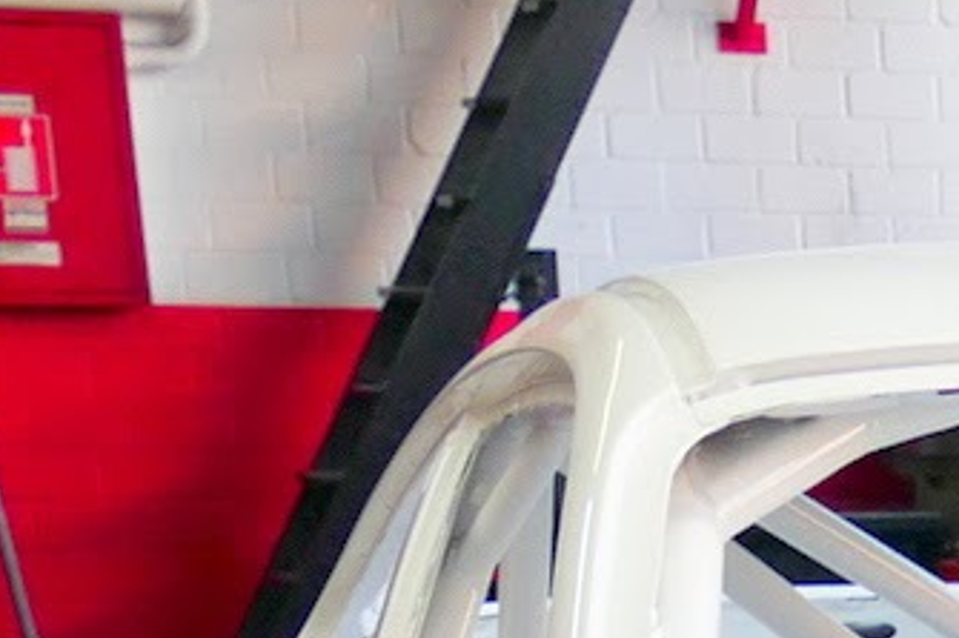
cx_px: 1884
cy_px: 1780
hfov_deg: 12.0
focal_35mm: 153
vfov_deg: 7.9
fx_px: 4074
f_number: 2.8
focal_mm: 9.12
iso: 250
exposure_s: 1/60
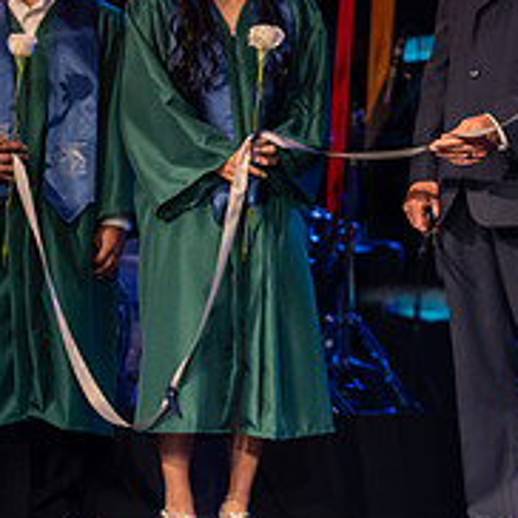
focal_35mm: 149
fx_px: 2523
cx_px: 635
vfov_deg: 11.7
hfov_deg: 11.5
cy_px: 122
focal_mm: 50
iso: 800
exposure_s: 1/400
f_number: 1.2
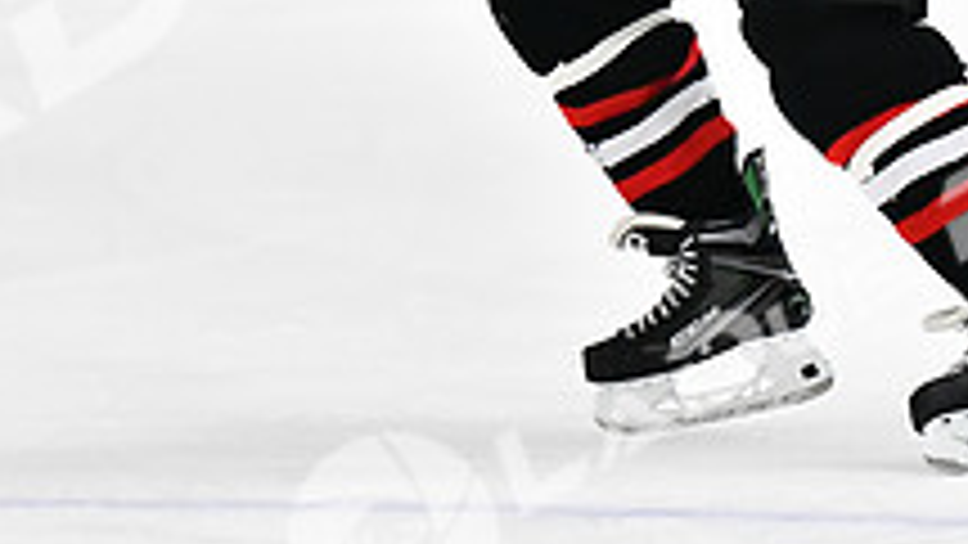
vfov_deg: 2.2
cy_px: -124
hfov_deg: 3.9
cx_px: 279
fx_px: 14170
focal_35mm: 552
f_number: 2.8
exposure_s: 1/1600
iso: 6400
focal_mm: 130
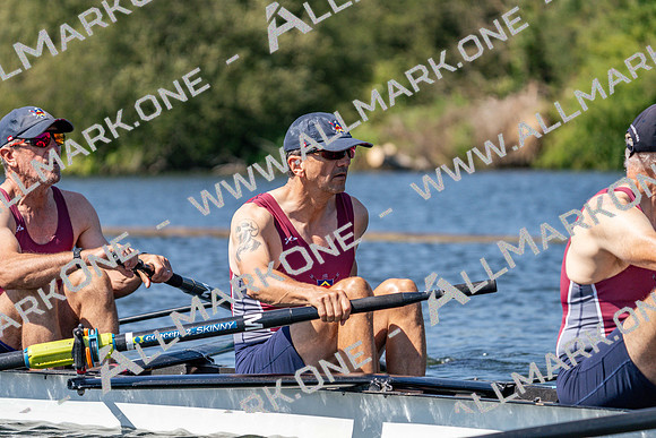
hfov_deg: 8.8
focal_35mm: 234
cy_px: 219
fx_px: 4265
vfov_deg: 5.9
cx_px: 328
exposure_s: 1/2000
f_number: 5.6
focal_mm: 234
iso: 320
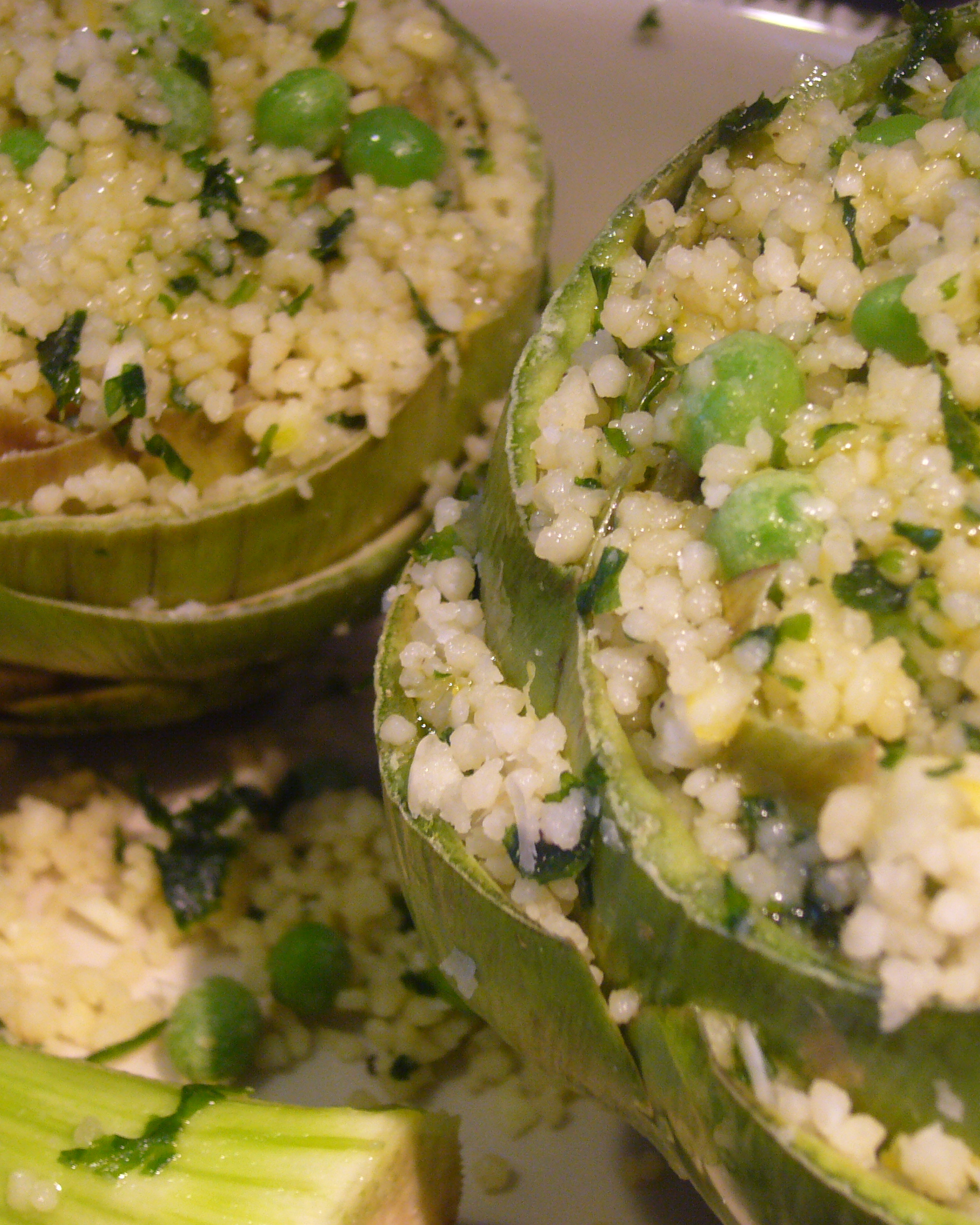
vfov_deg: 28.7
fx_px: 2392
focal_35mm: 66
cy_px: 613
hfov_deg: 23.1
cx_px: 506
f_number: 3.3
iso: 160
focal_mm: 8.3
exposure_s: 1/15
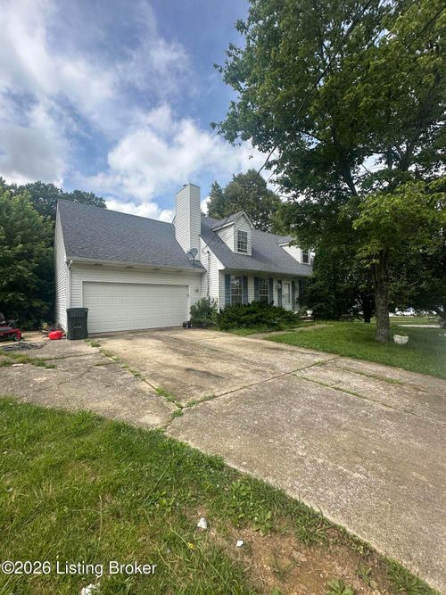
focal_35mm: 14
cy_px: 298
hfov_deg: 85.7
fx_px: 241
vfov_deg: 102.1
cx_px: 223
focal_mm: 2.22
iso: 40
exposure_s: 1/1618
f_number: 2.2
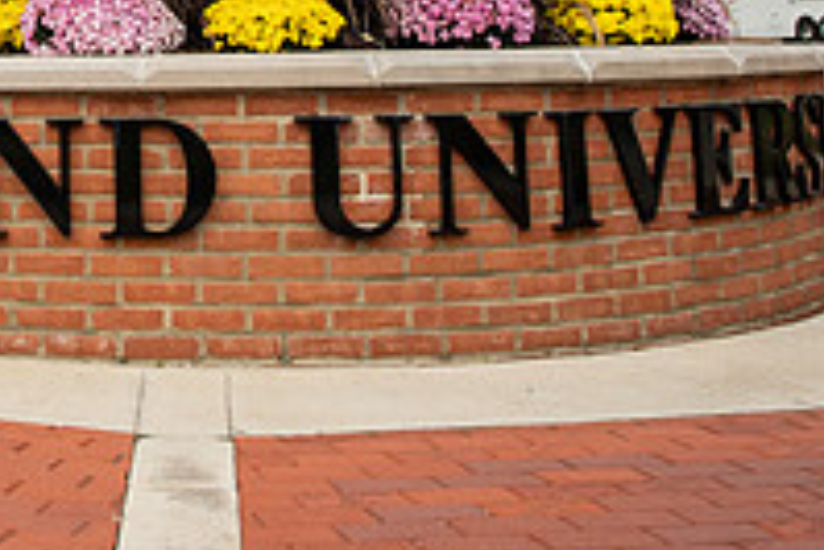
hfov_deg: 26.7
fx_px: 1603
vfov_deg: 18.0
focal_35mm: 70
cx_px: -58
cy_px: -205
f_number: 2.8
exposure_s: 1/400
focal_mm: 24
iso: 125
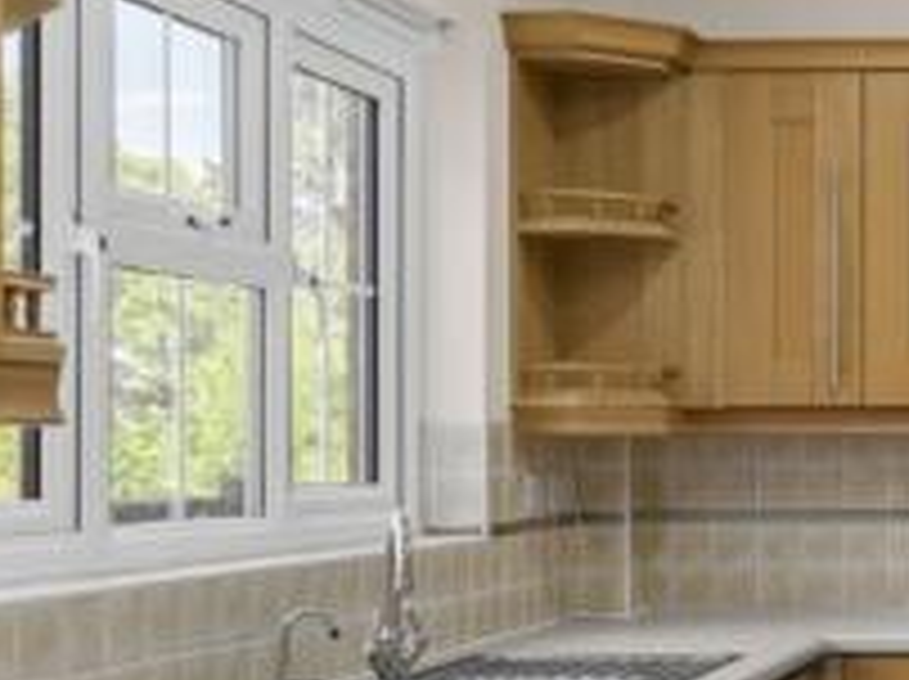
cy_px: 435
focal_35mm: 78
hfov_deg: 22.8
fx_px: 2046
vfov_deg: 18.8
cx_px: 1130
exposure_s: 1/2
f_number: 7.1
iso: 320
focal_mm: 16
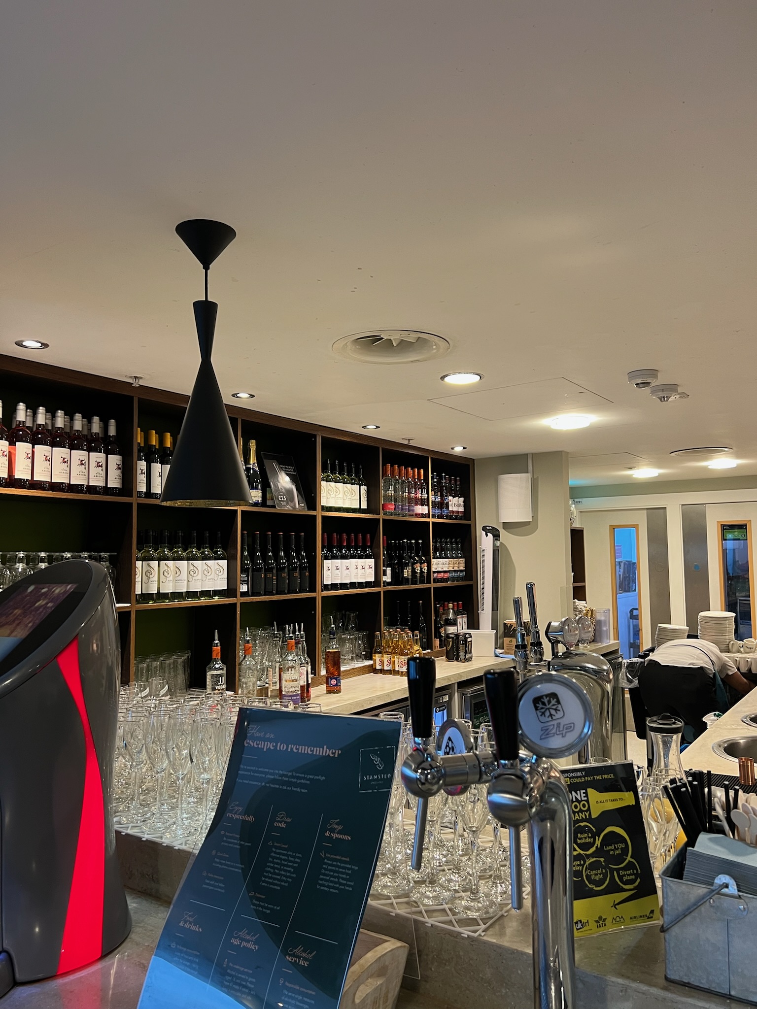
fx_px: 758
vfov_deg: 67.3
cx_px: 378
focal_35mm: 26
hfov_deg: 53.1
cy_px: 504
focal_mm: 5.7
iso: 100
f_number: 1.5
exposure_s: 1/50
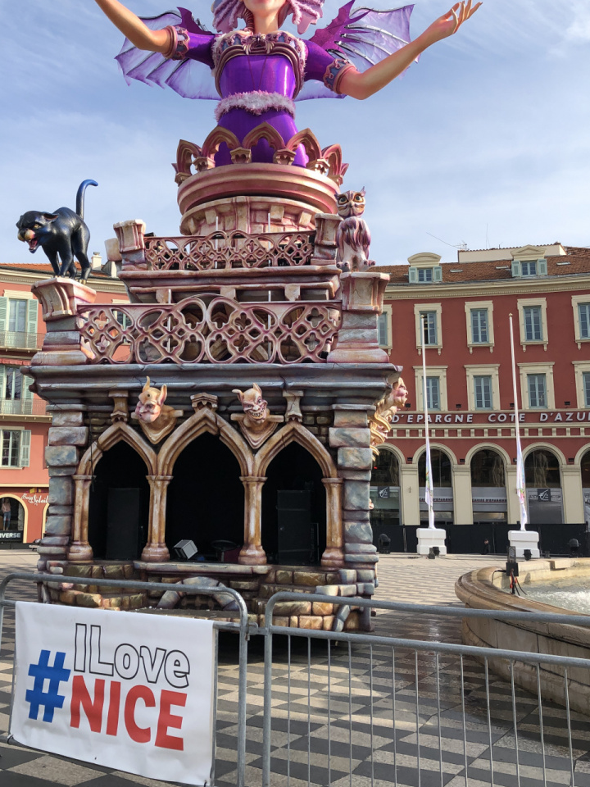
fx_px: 795
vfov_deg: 52.5
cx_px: 224
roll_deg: -1.7
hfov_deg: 40.4
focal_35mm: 35
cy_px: 353
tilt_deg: +11.4
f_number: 1.8
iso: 20
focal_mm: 3.99
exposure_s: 1/1548
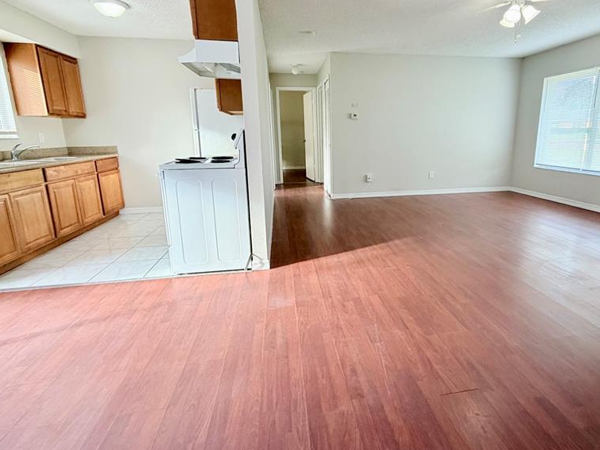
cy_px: 201
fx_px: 329
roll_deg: +0.6
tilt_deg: -12.0
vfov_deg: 68.5
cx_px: 342
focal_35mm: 19
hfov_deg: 84.2
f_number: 2.2
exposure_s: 1/120
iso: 250
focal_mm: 2.22
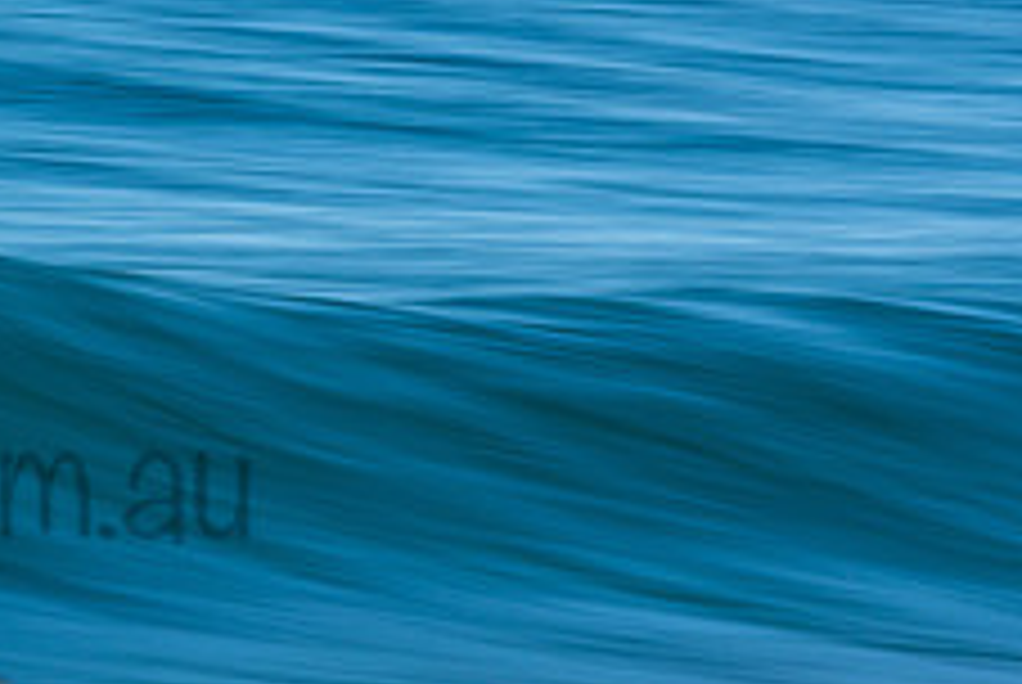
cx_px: -225
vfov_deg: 0.7
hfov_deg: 1.1
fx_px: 54406
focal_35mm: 1914
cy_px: 434
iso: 100
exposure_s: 1/25
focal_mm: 500
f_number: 20
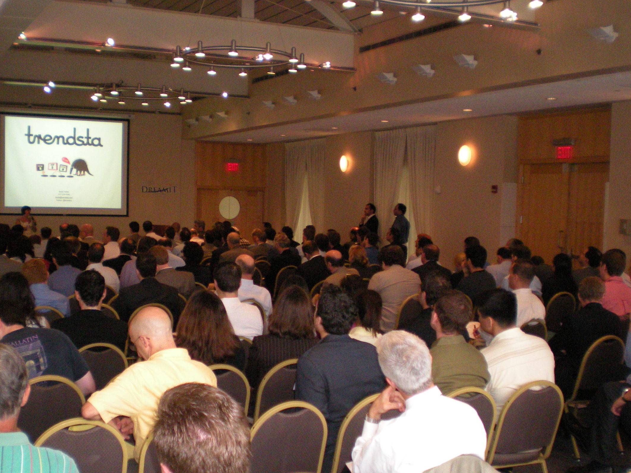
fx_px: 838
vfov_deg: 31.5
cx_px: 286
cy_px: 270
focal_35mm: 46
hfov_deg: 41.2
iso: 392
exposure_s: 1/60
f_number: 3.1
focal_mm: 6.3
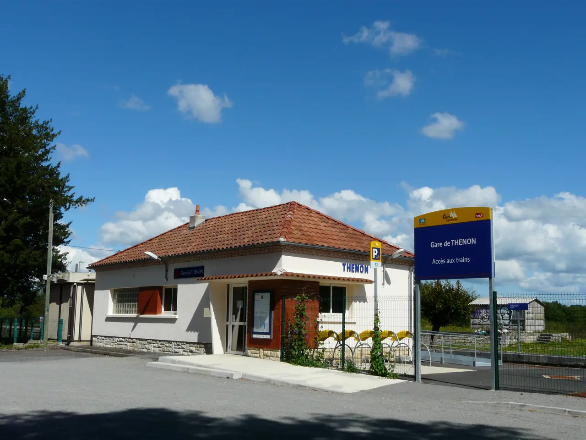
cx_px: 293
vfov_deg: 38.7
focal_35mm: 37
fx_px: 626
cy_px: 220
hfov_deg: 50.1
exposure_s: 1/400
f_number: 8
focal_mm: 6
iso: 100
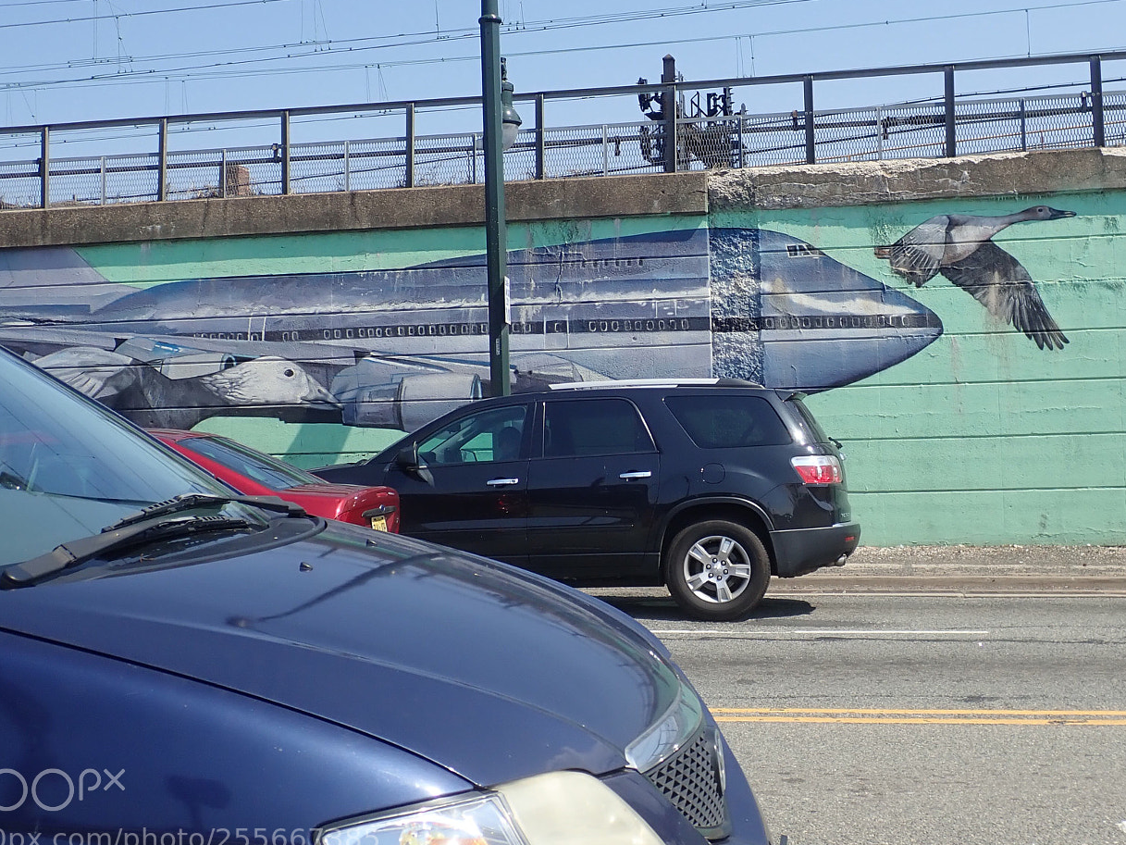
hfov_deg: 41.2
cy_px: 356
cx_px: 636
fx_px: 1496
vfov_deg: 31.5
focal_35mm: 46
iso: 100
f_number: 3.5
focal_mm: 6.42
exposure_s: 1/800
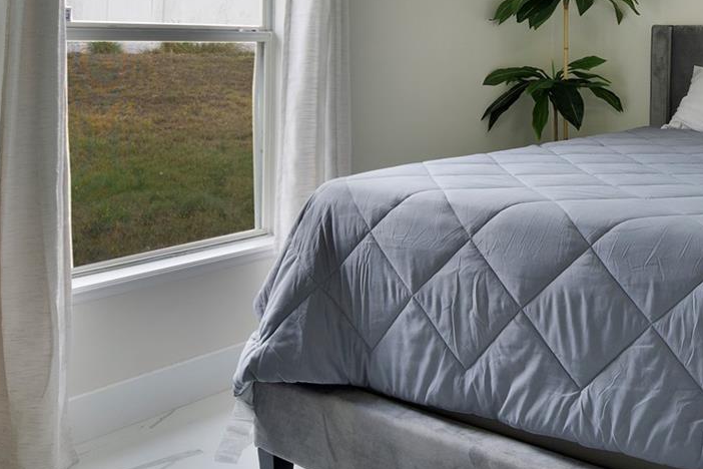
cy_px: 46
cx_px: 652
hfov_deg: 42.8
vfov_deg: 31.1
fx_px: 801
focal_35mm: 41
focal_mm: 12
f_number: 5.6
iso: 250
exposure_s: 1/13
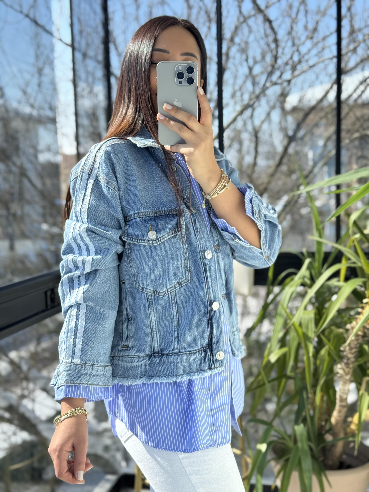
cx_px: 184
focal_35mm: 48
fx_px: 682
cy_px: 246
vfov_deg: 39.7
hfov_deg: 30.3
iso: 64
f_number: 1.78
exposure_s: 1/715
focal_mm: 6.76
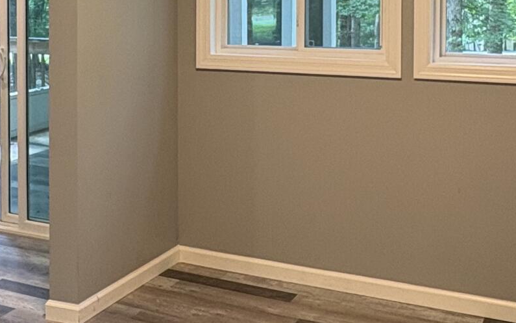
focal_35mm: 56
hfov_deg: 35.9
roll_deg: +0.1
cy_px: 17
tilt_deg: -1.6
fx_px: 788
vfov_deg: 22.4
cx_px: 176
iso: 160
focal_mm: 2.22
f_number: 2.2
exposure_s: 1/60
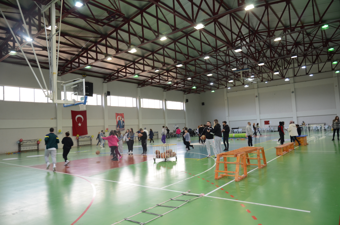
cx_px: 170
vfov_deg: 52.9
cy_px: 112
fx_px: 226
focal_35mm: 24
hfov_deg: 73.9
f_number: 4.5
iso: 500
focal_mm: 16
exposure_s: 1/50
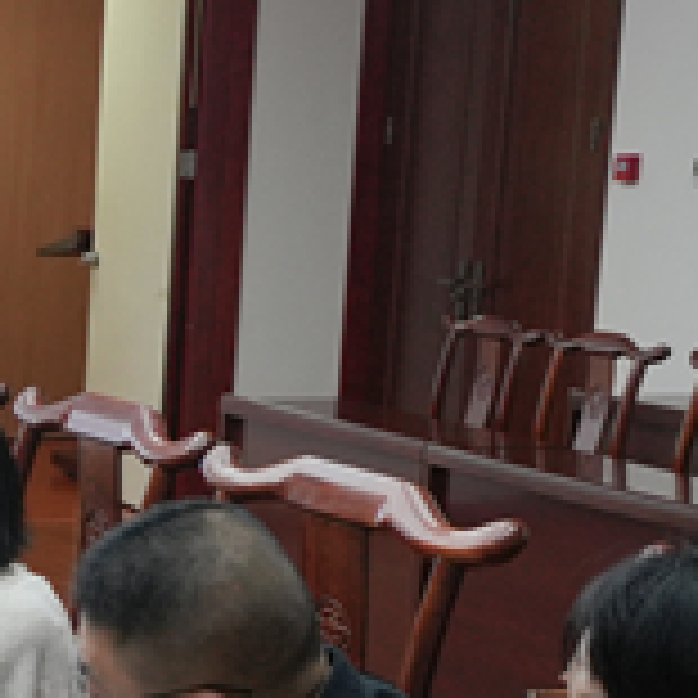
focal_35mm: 105
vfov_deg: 16.3
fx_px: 2395
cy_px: 673
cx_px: -752
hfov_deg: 13.8
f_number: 5.6
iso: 500
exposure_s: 1/60
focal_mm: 16
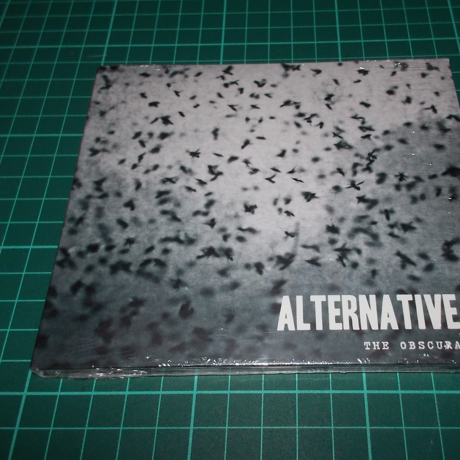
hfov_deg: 46.9
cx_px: 280
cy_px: 234
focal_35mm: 35
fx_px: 526
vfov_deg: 47.2
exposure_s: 1/30
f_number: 3.3
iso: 200
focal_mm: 4.1
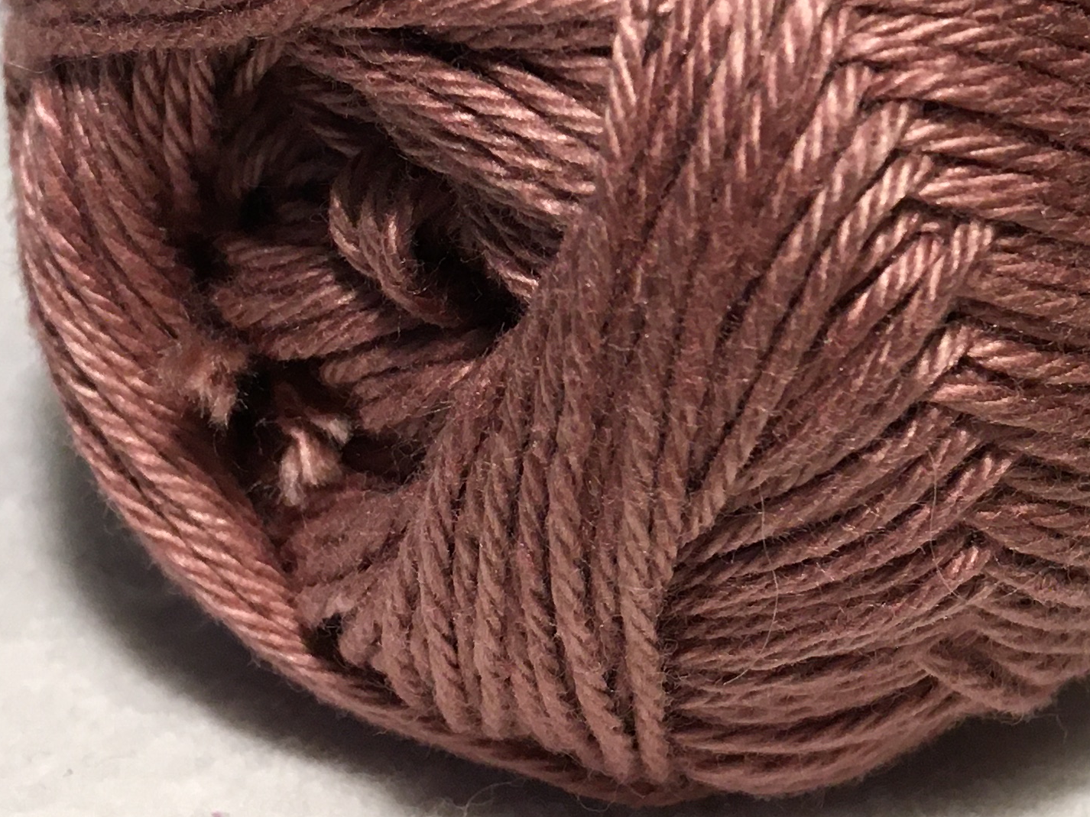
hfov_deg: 23.3
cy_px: -2
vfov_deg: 17.6
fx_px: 2582
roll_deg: -3.1
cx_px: 950
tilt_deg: -18.7
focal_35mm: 82
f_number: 2.2
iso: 40
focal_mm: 4.15
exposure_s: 1/33
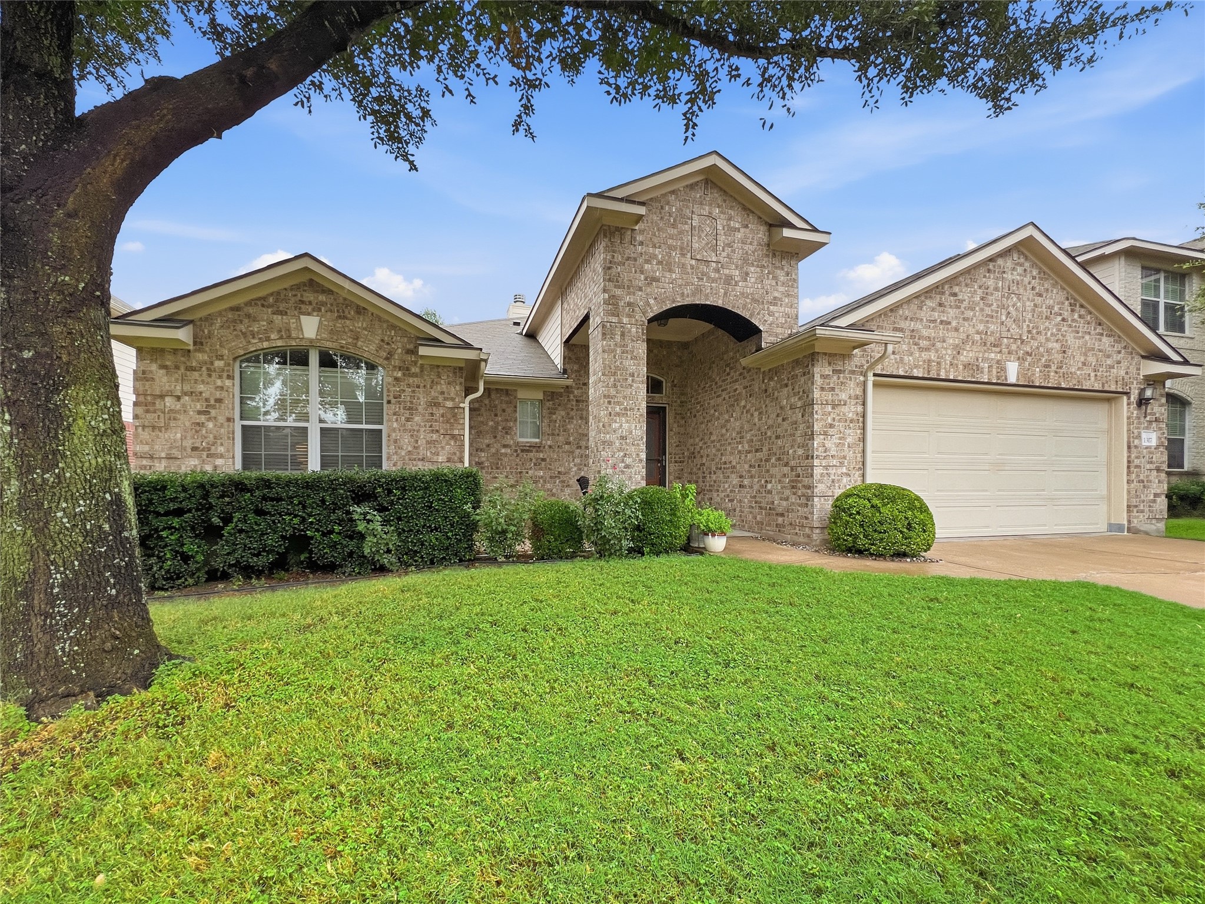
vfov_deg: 89.9
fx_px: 453
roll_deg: -0.1
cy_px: 452
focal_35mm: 13
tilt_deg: +3.3
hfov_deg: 106.2
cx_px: 602
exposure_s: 1/313
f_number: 1.8
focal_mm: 1.6
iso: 32
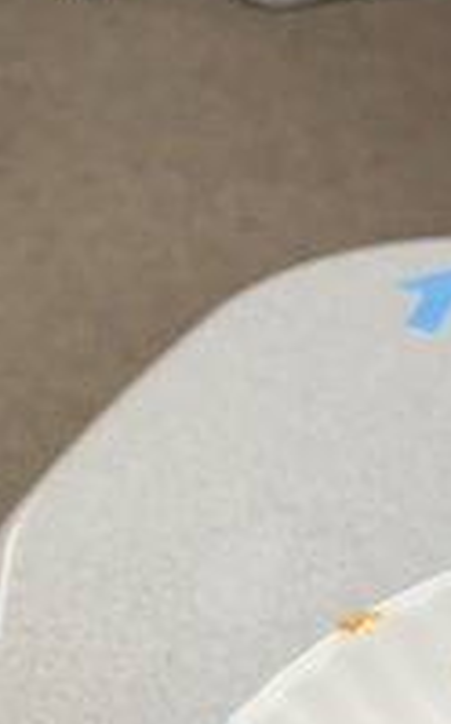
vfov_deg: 15.9
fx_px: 2582
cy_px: 528
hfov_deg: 9.5
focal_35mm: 131
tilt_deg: -32.1
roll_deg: +8.4
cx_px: -382
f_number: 1.78
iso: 160
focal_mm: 6.76
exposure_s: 1/120
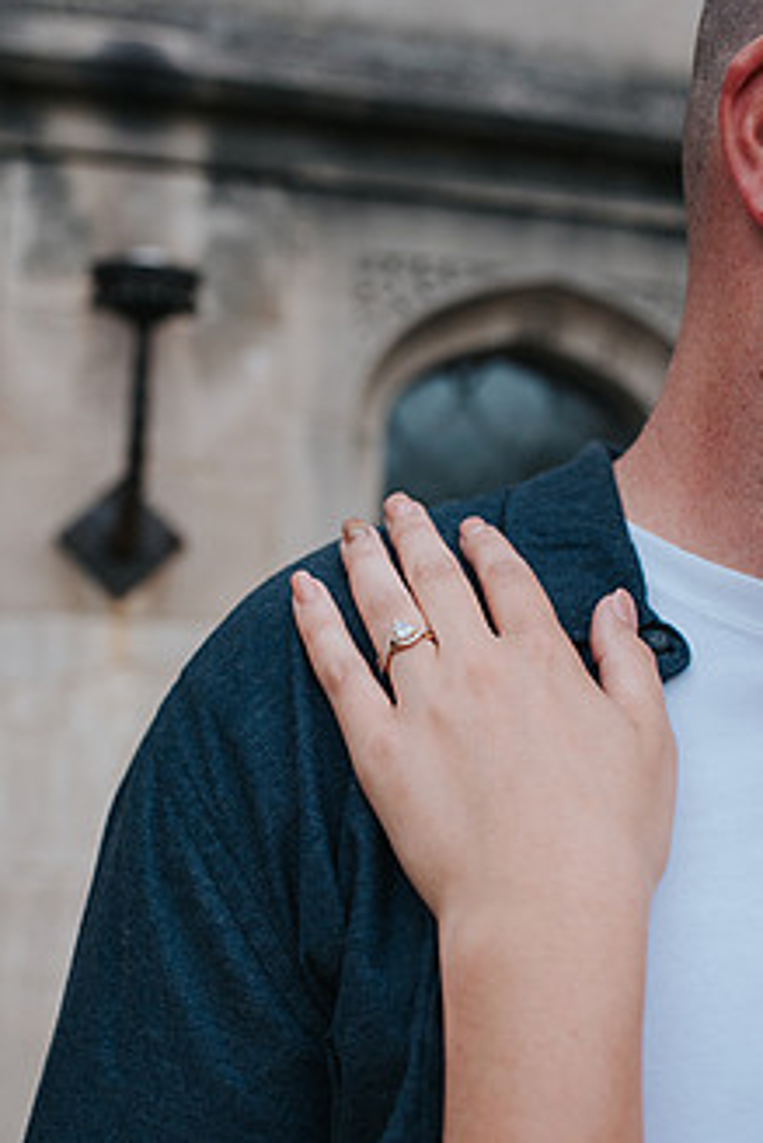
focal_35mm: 48
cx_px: 404
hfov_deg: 28.1
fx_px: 1524
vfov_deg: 40.9
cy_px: 680
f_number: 2.8
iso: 1000
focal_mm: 35
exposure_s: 1/1250
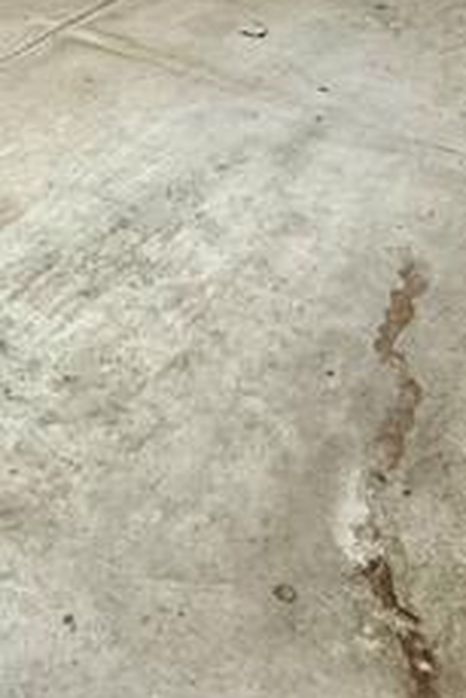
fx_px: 1260
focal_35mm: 65
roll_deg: +1.1
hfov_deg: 20.0
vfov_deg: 29.3
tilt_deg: -24.3
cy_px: 30
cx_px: -49
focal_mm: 2.22
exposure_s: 1/60
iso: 400
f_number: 2.2
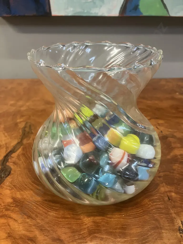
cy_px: 122
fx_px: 197
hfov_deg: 49.7
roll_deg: +0.1
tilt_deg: -26.7
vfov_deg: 63.4
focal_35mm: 28
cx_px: 92
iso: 250
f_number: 1.8
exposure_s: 1/50
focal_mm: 3.99
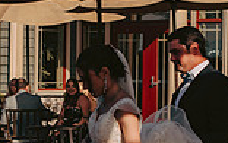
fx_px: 1238
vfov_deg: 6.6
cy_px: 136
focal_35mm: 199
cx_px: 75
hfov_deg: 10.5
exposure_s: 1/1600
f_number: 4
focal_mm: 50
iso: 200
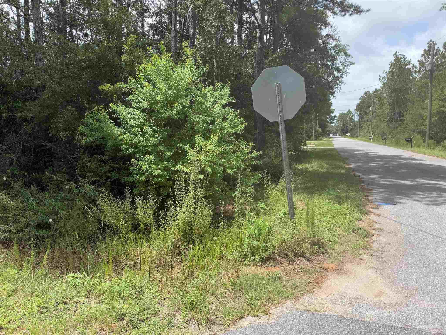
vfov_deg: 56.8
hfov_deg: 71.6
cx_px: 223
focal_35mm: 24
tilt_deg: -3.1
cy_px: 168
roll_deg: +1.6
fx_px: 309
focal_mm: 6.76
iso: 80
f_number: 1.78
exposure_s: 1/1314
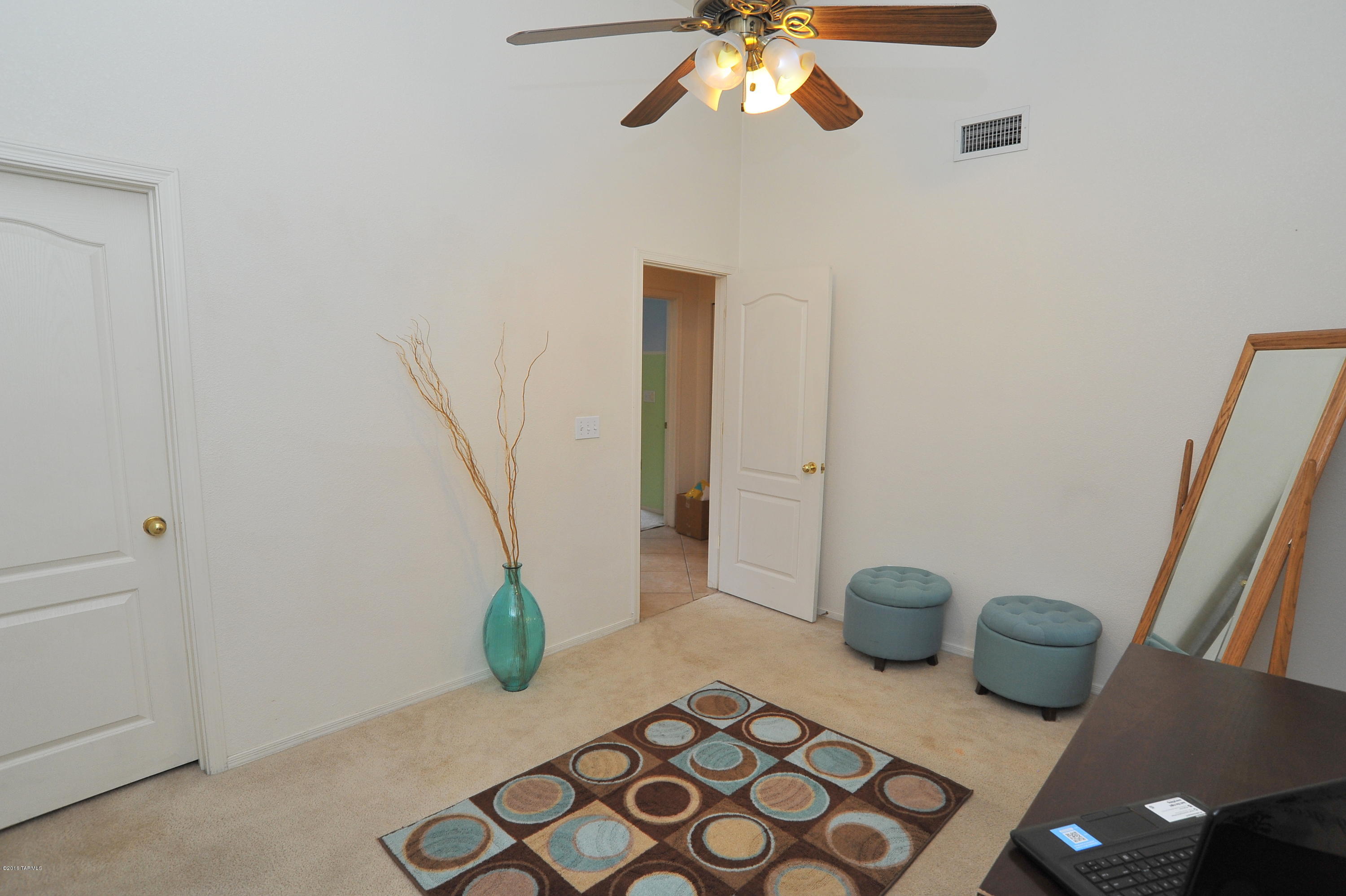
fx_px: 673
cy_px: 448
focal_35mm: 18
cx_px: 673
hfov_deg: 90.0
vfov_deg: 67.3
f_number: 9
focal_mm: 18
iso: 1000
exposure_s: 1/30
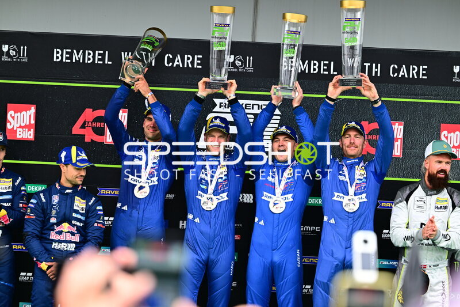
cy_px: 154
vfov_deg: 8.9
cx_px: 230
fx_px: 1980
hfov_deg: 13.3
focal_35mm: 155
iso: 360
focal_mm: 155
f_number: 4
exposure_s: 1/500
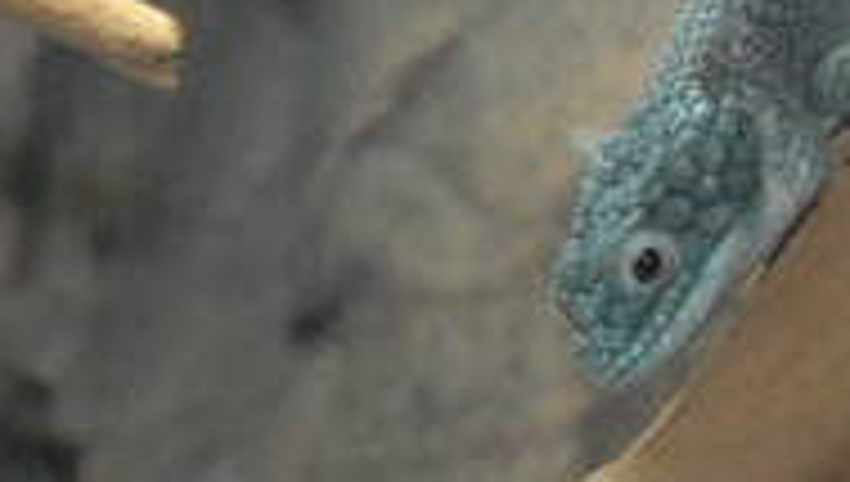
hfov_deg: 5.4
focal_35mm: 399
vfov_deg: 3.1
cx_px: 747
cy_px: 191
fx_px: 9007
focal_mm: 60
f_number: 9
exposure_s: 1/250
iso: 1600
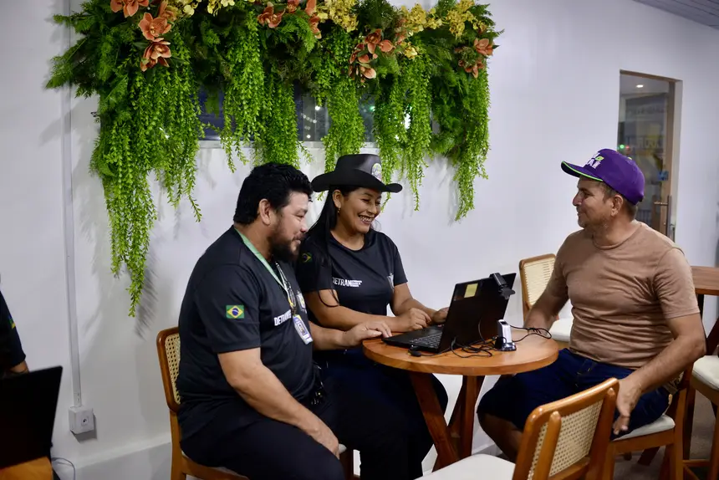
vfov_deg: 37.9
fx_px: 699
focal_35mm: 35
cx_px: 360
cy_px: 240
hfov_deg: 54.4
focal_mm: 35
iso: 800
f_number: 2.8
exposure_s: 1/100
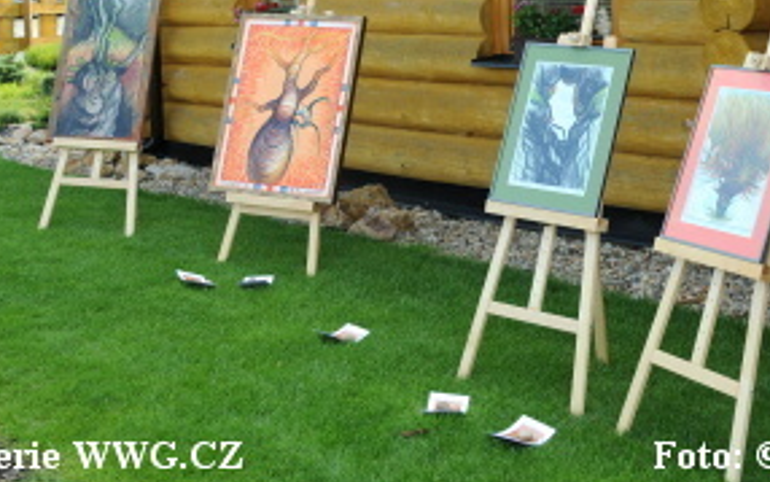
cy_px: 43
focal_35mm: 64
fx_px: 1344
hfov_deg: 31.9
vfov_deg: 19.9
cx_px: 471
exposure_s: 1/200
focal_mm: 24
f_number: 7.1
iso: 200
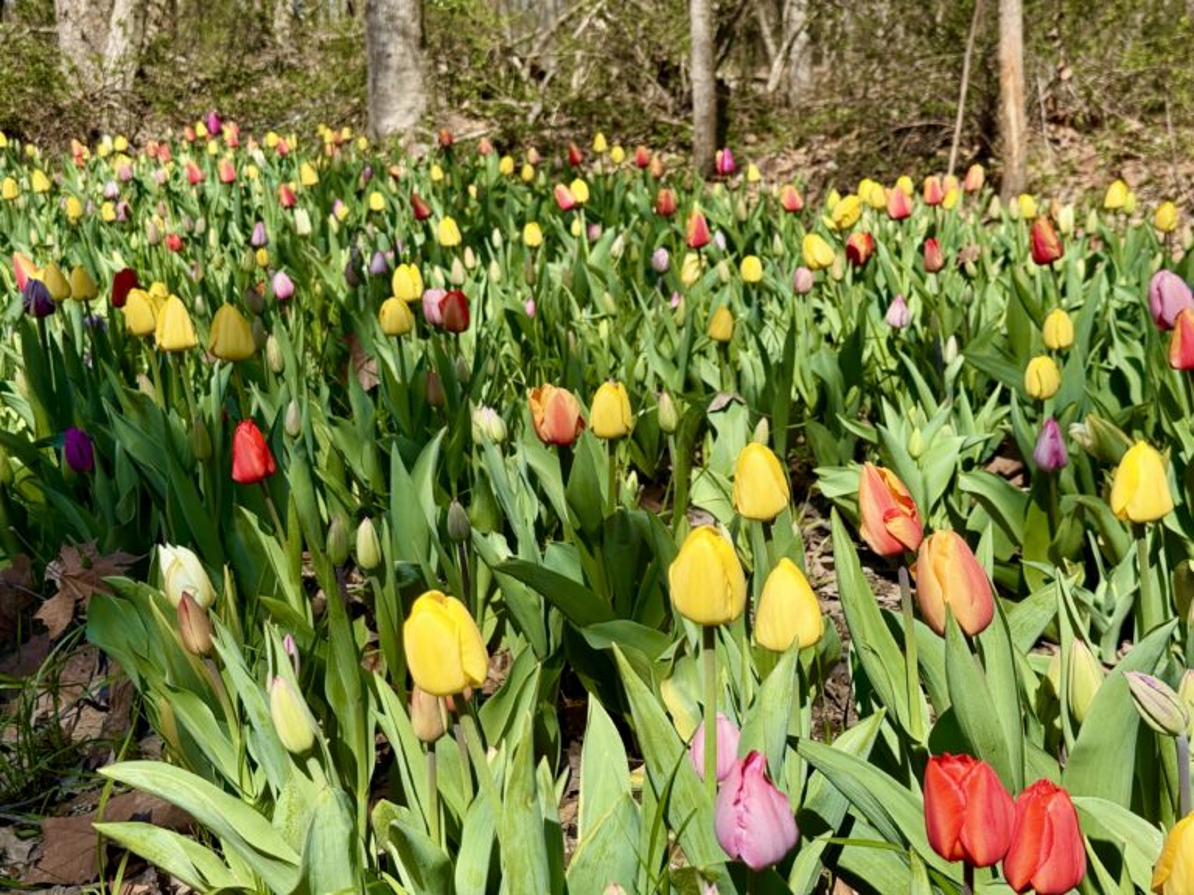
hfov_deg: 39.7
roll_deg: -0.5
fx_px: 1656
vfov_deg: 30.3
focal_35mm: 48
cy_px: 448
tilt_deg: -13.3
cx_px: 597
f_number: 1.78
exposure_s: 1/3704
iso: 64
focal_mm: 6.76
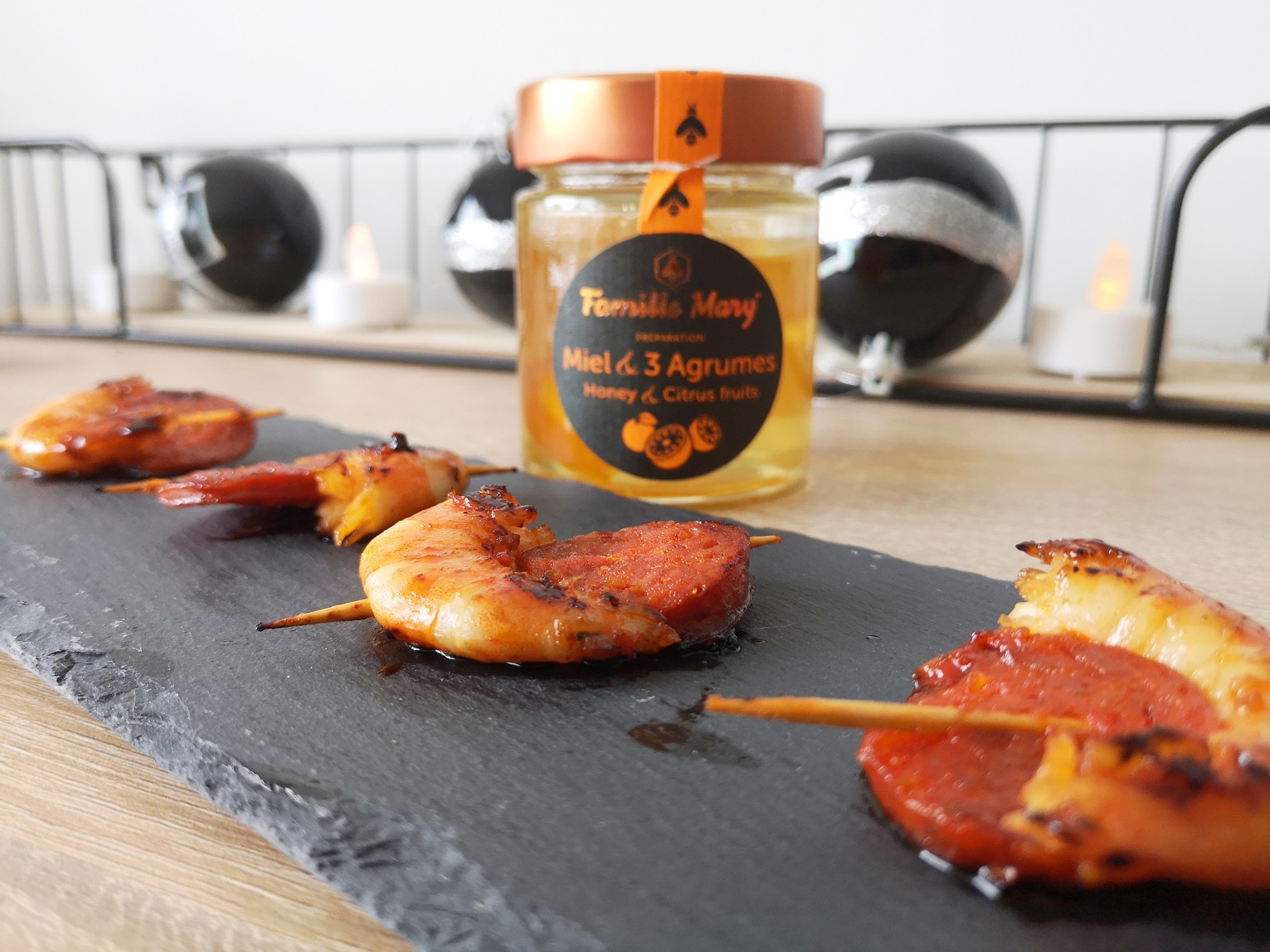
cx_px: 619
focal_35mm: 28
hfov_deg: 63.4
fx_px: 1027
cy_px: 459
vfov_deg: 49.7
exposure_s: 1/100
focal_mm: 3.95
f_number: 1.8
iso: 80
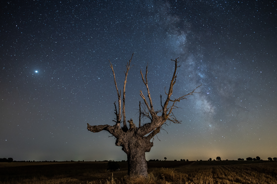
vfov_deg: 61.9
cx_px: 138
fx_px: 154
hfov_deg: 84.0
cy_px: 92
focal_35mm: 20
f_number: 2.2
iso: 3200
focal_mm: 20
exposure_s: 15
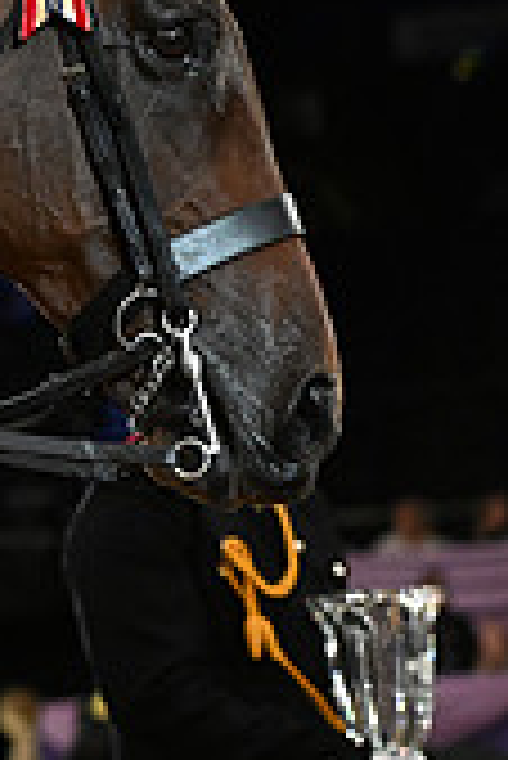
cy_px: -52
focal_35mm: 428
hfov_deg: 3.2
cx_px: -755
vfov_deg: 4.8
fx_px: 9040
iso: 6400
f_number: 5
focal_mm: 125
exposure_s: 1/640
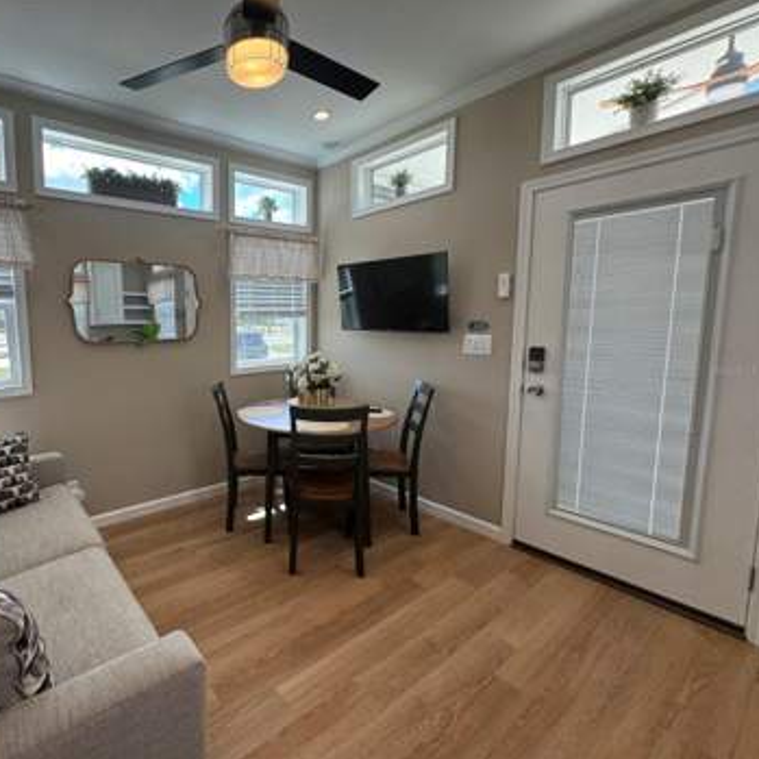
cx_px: 248
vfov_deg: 84.0
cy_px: 370
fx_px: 422
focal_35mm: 17
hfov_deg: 80.9
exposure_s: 1/120
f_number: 2.2
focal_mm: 2.22
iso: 50
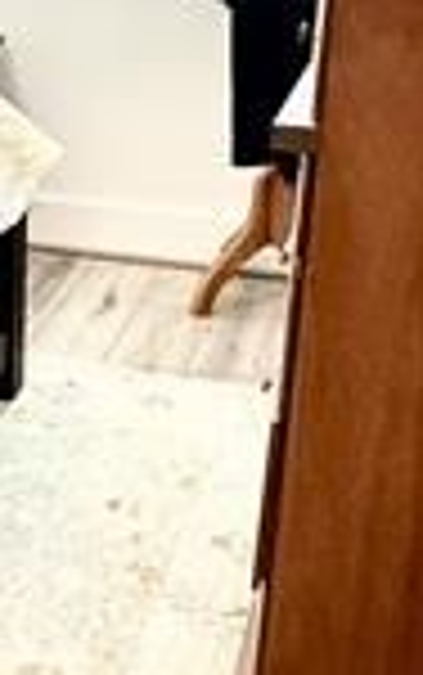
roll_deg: +2.0
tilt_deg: -16.5
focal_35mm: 79
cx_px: -220
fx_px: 1454
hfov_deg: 15.2
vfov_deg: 25.9
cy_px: 189
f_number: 2.2
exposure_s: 1/120
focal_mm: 2.22
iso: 250
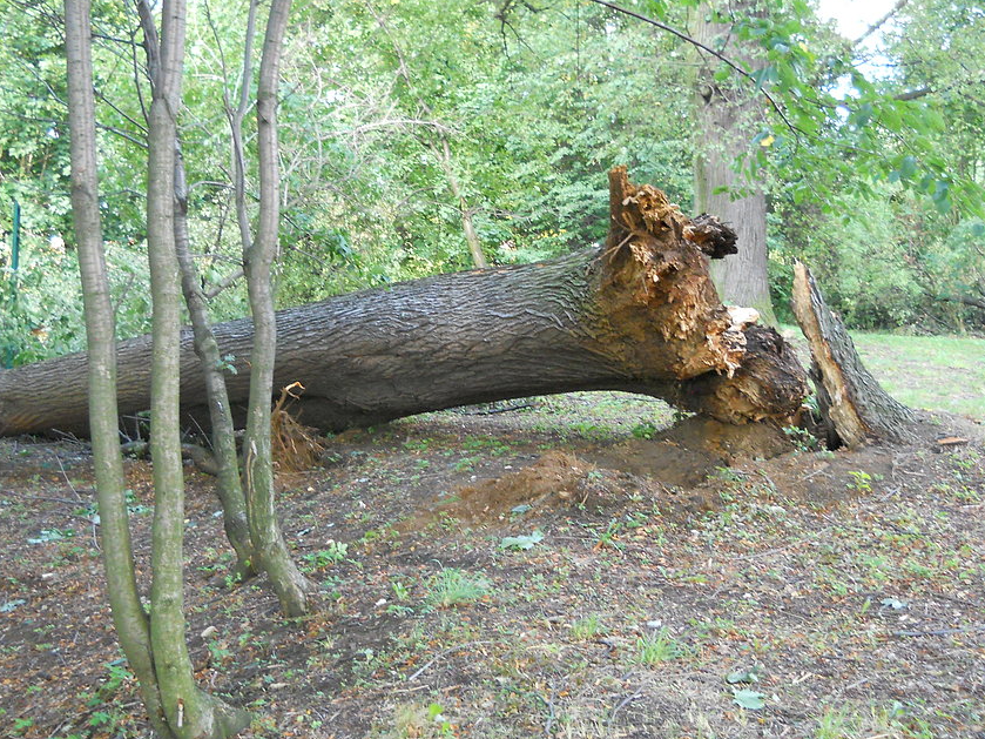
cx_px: 515
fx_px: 1252
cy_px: 371
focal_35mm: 44
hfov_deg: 42.9
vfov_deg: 32.9
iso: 400
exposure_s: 1/80
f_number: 3.1
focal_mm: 6.72
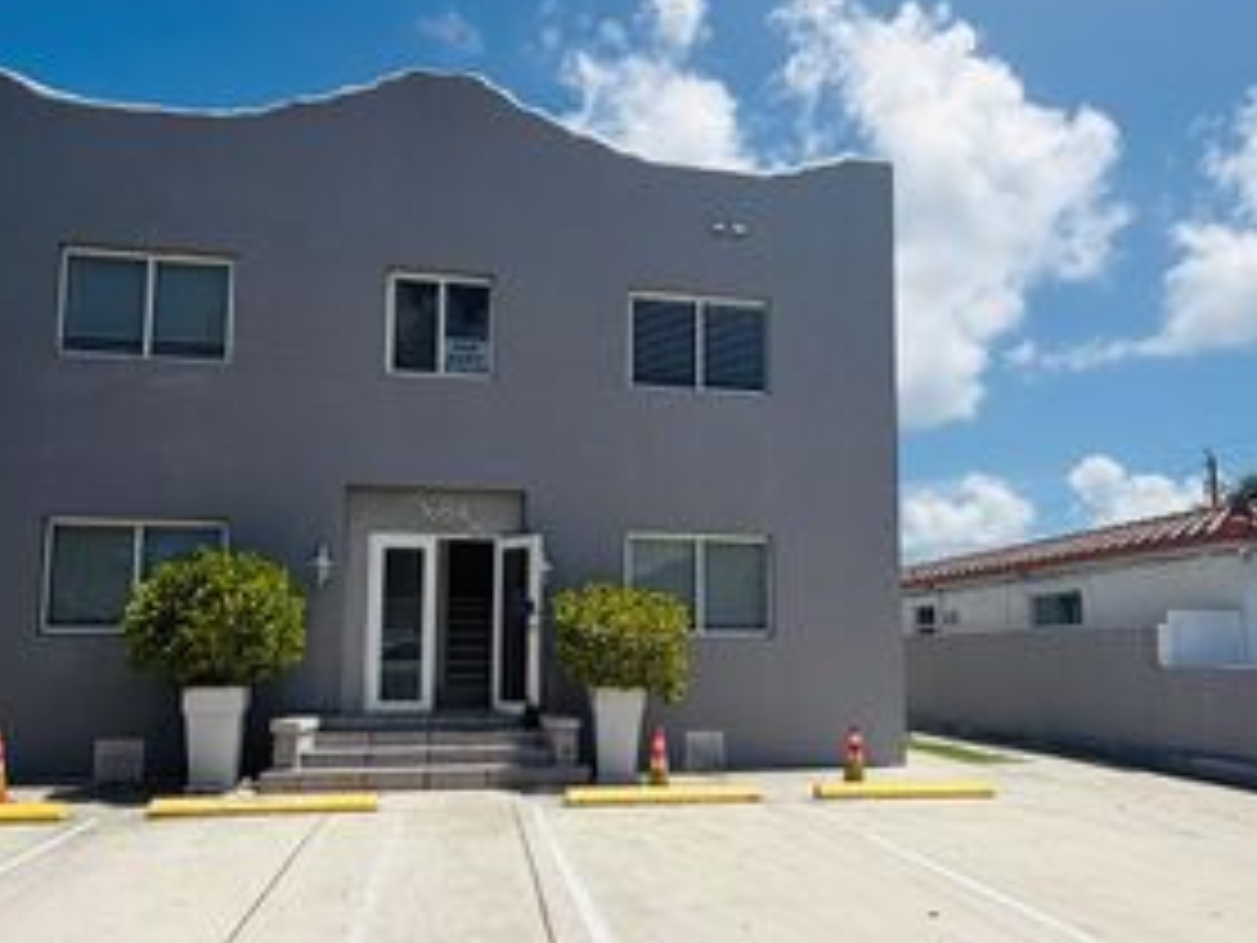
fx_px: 908
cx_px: 637
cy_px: 568
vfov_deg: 54.5
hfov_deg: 69.4
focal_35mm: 25
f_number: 2.2
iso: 20
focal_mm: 2.22
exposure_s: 1/1613
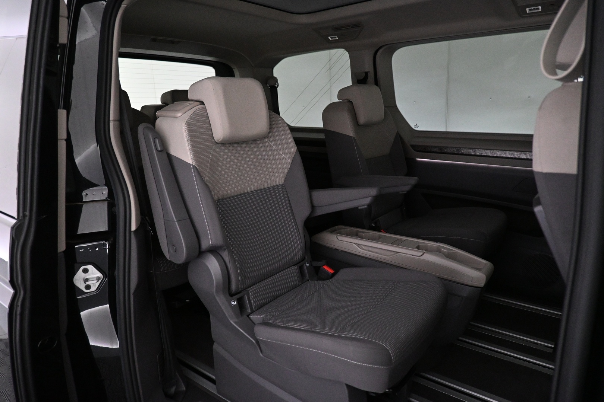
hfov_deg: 73.7
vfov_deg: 53.1
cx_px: 302
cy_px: 201
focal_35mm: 24
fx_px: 403
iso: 4000
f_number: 3.5
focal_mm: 16
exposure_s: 1/100
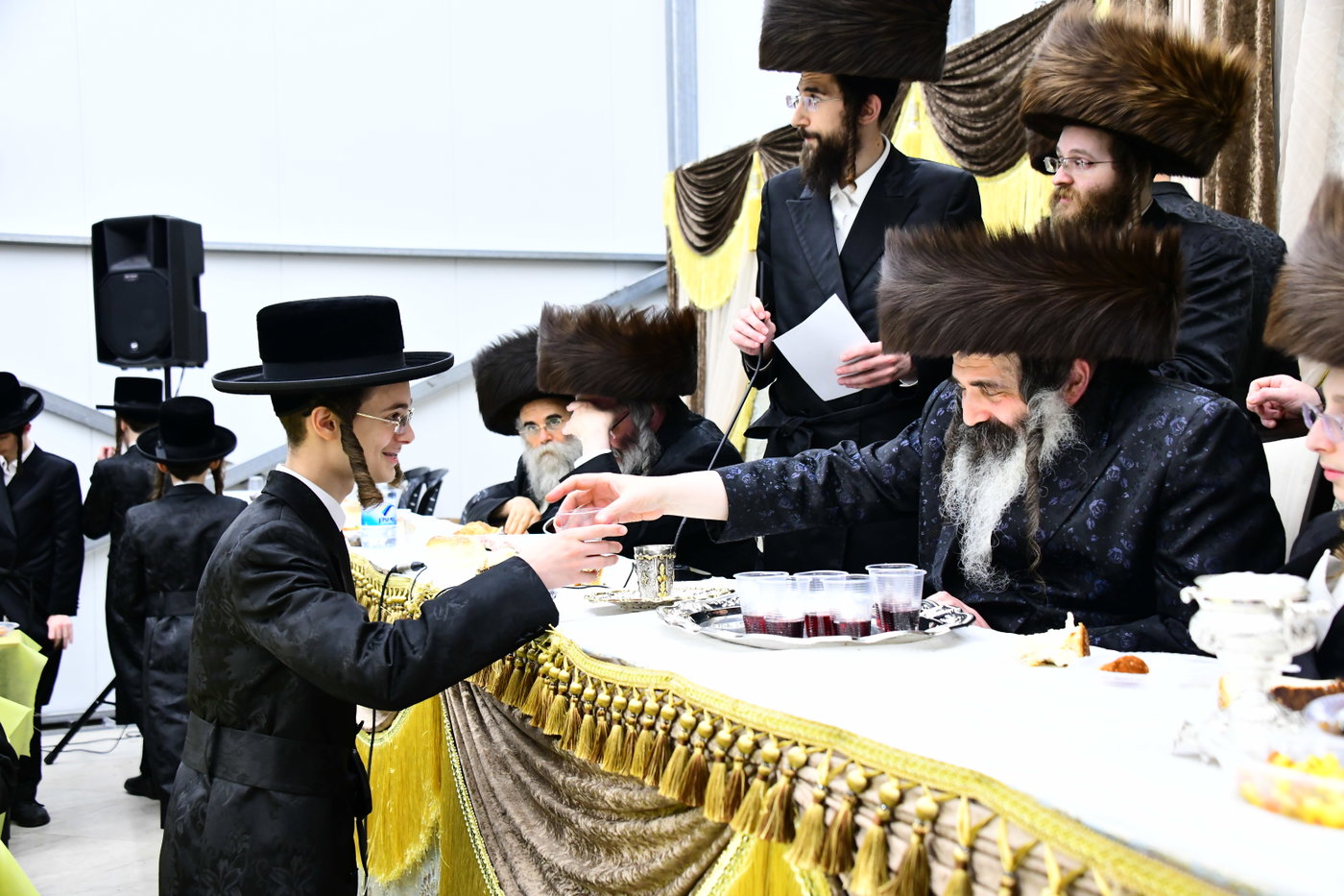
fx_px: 1493
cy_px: 448
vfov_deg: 33.4
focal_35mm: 40
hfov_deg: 48.5
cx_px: 672
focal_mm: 40
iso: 3200
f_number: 5.6
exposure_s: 1/200
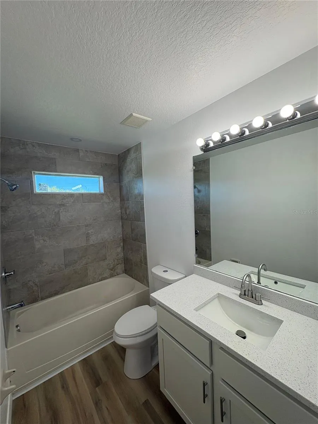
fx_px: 171
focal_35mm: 14
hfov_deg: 85.7
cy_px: 212
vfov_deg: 102.1
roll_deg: +2.9
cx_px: 159
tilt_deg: -2.5
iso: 64
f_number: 2.2
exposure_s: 1/160
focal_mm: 2.22
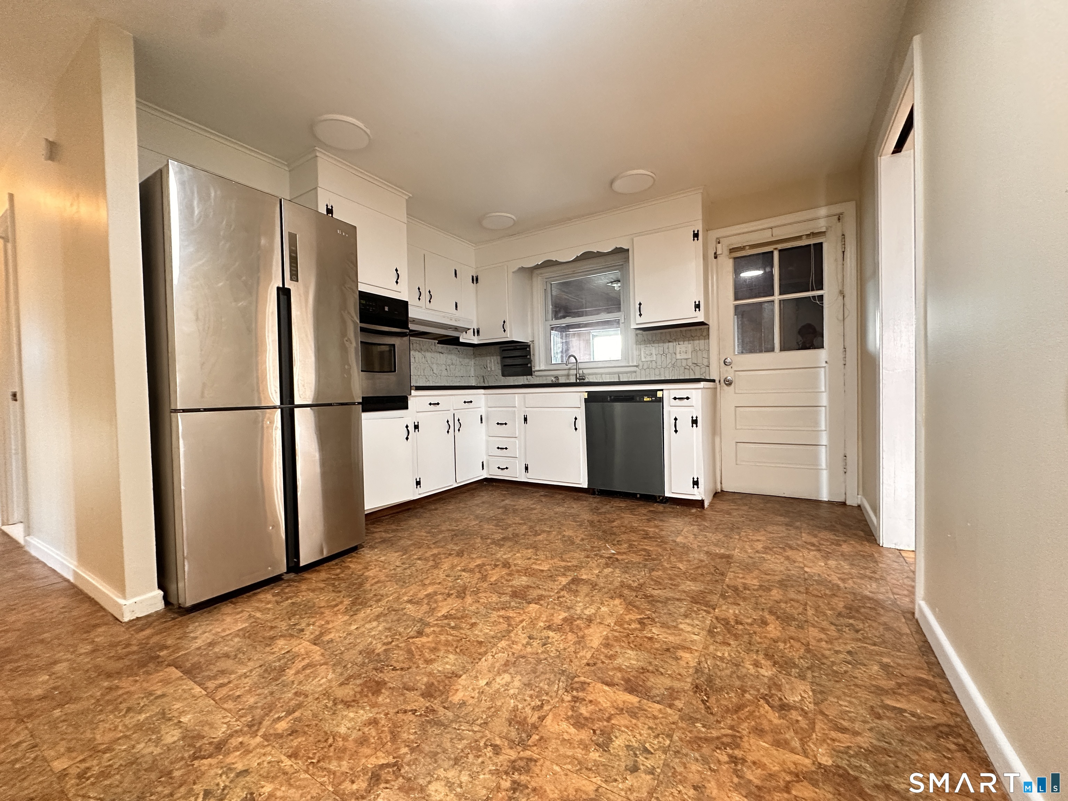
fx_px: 432
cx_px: 534
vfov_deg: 85.7
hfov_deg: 102.1
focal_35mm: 14
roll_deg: +1.1
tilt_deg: -0.8
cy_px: 400
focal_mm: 2.22
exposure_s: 1/60
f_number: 2.2
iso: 500
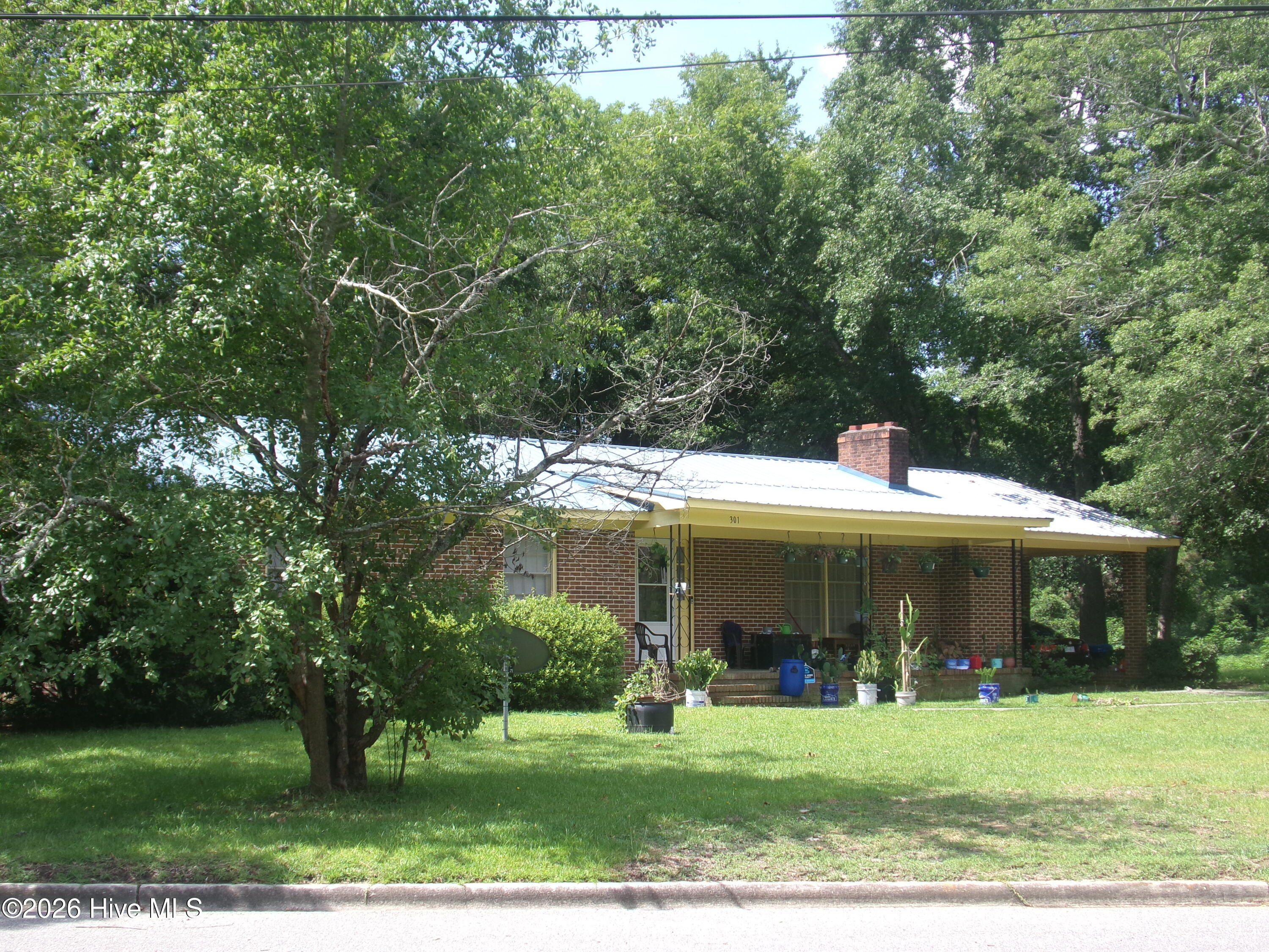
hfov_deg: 39.7
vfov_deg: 30.3
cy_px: 476
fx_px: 1760
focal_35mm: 48
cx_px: 634
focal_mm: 8.5
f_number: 4.2
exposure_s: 1/240
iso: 100
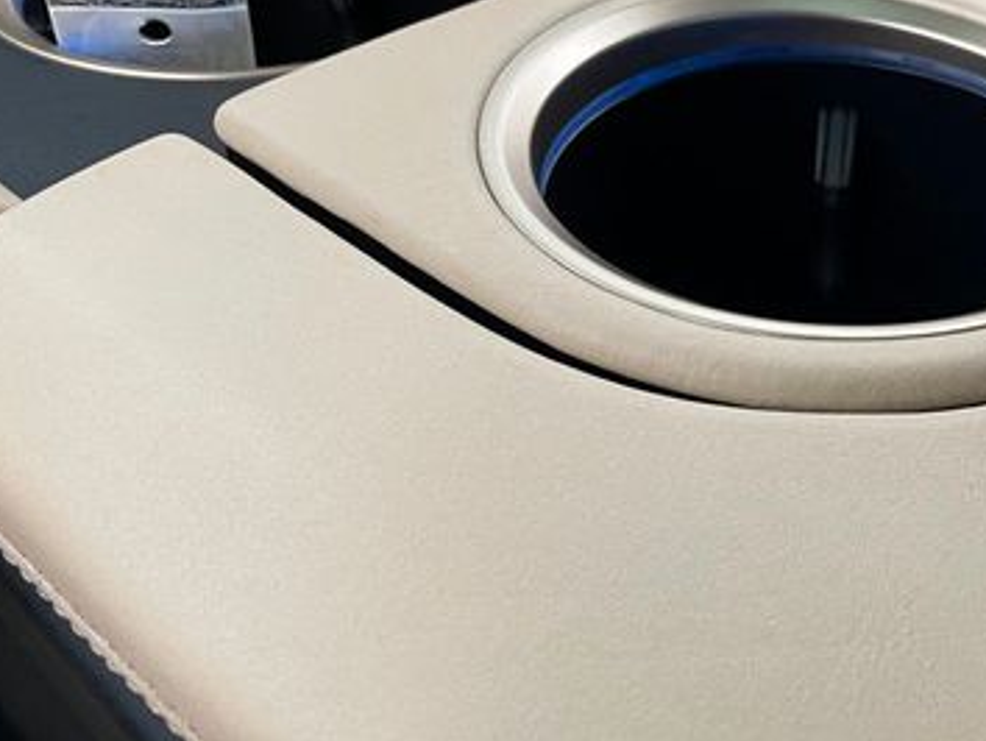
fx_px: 1340
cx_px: 827
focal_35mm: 47
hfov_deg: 38.5
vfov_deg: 30.9
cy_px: 435
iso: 125
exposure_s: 1/60
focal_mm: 4.2
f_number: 1.6
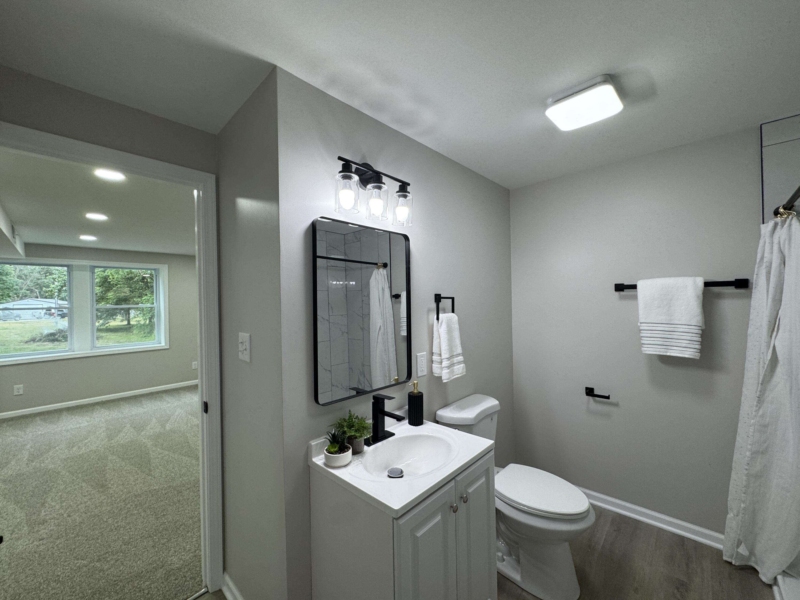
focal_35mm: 14
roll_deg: +0.3
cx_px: 400
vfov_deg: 85.7
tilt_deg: -1.0
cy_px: 300
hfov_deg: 102.1
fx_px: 324
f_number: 2.2
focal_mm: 2.22
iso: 125
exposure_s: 1/120
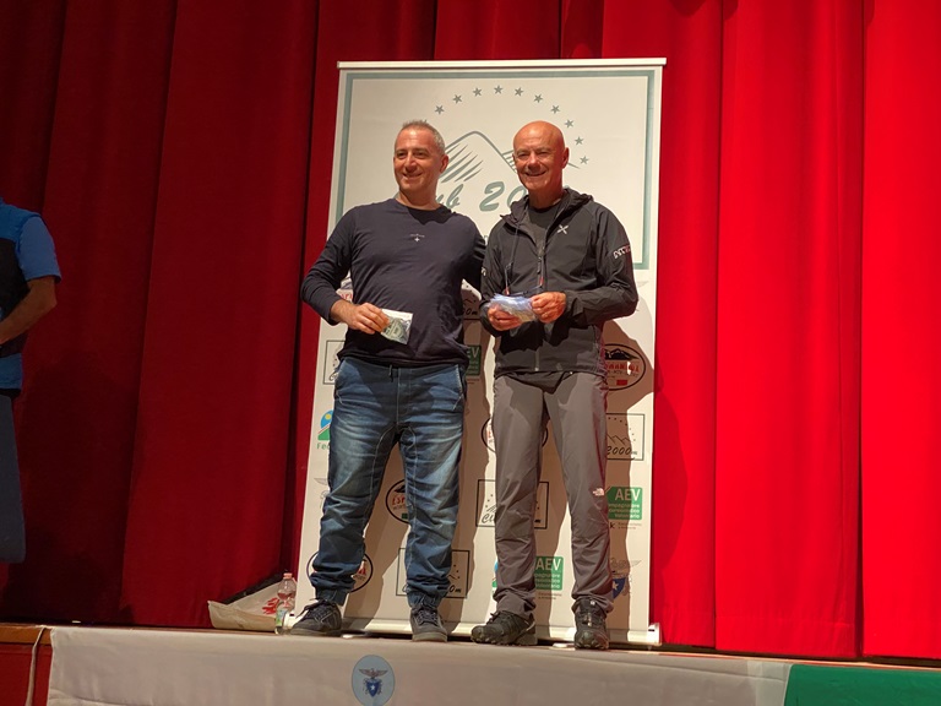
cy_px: 353
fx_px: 1414
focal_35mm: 52
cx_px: 470
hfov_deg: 36.8
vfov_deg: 28.0
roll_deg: -2.9
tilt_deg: +8.9
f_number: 2
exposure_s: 1/50
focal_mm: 6
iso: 320
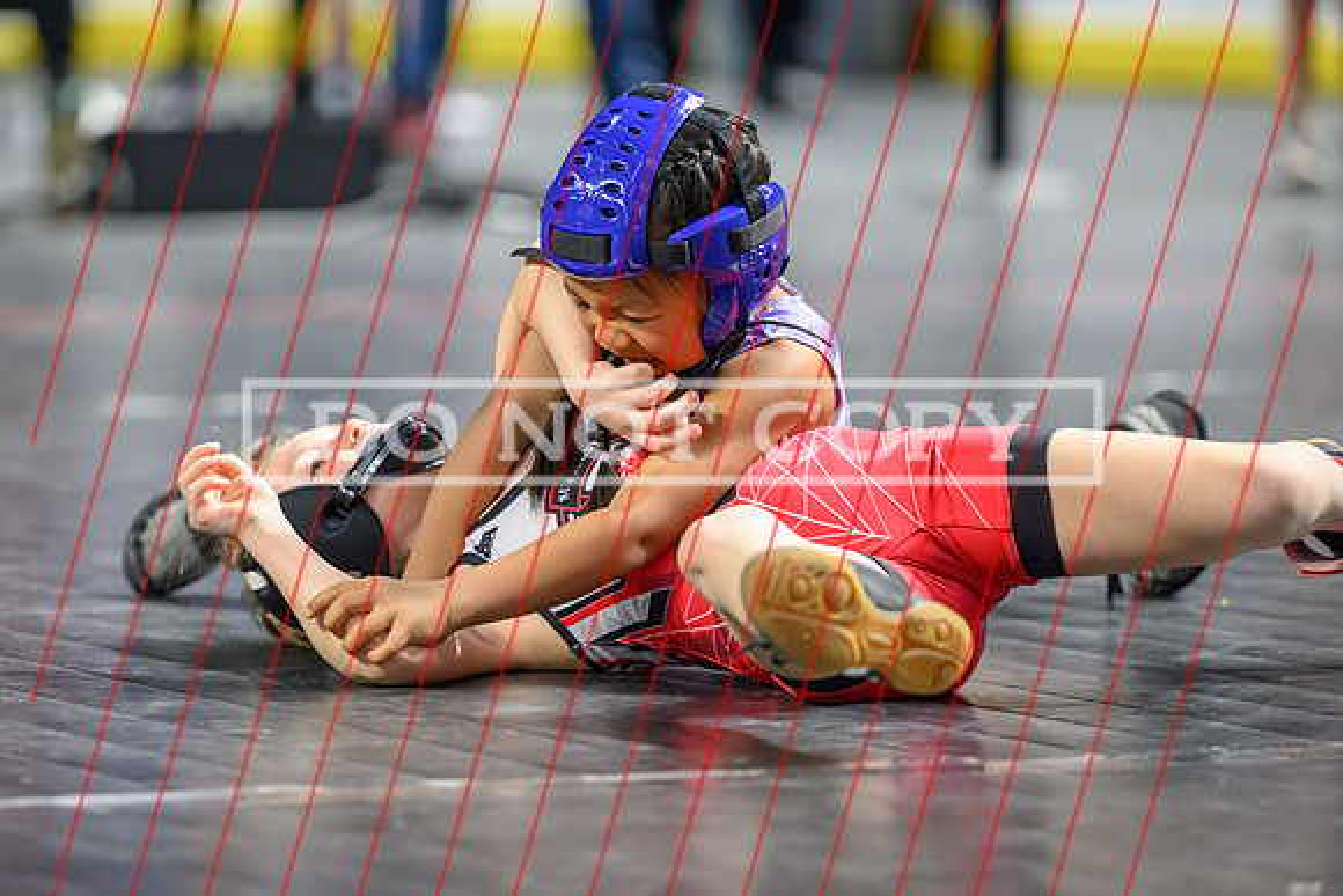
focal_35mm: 254
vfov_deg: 5.4
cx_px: 498
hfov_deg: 8.1
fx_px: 9482
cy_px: 540
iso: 4500
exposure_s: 1/640
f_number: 2.8
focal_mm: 180
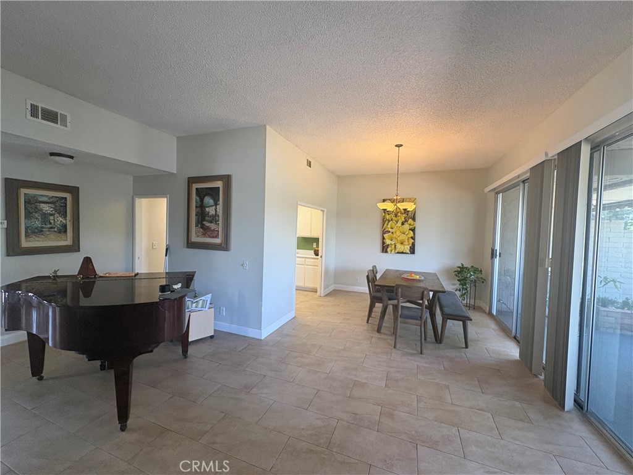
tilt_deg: -0.8
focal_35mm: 14
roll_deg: -1.2
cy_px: 238
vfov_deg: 85.7
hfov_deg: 102.1
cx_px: 316
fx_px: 256
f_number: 2.2
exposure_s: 1/120
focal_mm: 2.22
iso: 250
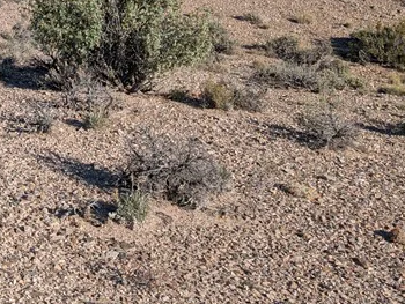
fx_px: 820
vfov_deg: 20.4
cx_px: -124
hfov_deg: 24.2
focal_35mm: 70
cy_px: -2
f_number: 1.68
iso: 23
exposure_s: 1/1045
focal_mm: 6.9
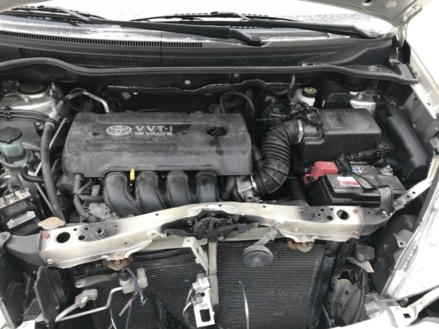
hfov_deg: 63.4
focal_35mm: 28
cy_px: 164
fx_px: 355
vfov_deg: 49.7
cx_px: 220
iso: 25
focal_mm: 3.99
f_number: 1.8
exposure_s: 1/50
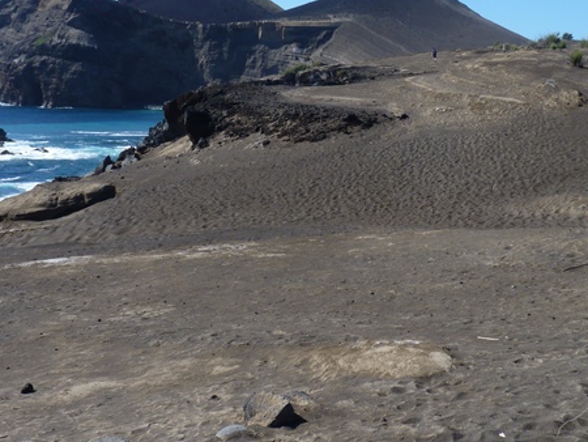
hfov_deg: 39.6
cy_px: 115
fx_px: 816
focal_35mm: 48
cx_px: 324
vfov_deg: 29.8
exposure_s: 1/200
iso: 80
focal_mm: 4.8
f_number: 5.6
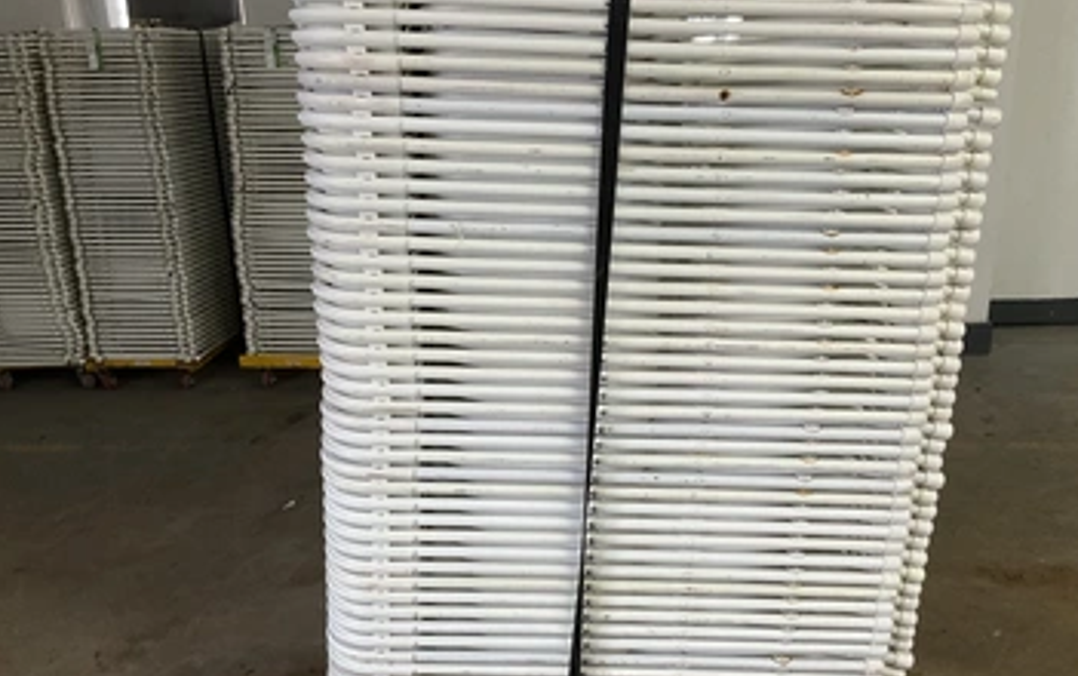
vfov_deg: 36.3
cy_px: 384
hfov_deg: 55.1
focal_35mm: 35
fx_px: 1029
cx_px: 608
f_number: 1.8
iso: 125
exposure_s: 1/60
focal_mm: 3
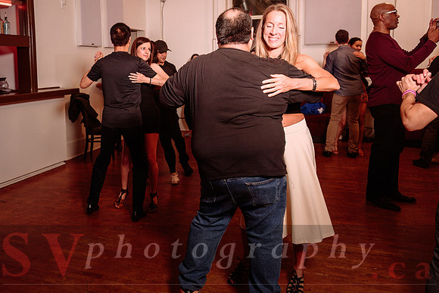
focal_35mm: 37
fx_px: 446
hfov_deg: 51.8
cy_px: 109
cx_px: 162
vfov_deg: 36.2
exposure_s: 1/160
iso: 800
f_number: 2.8
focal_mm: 29
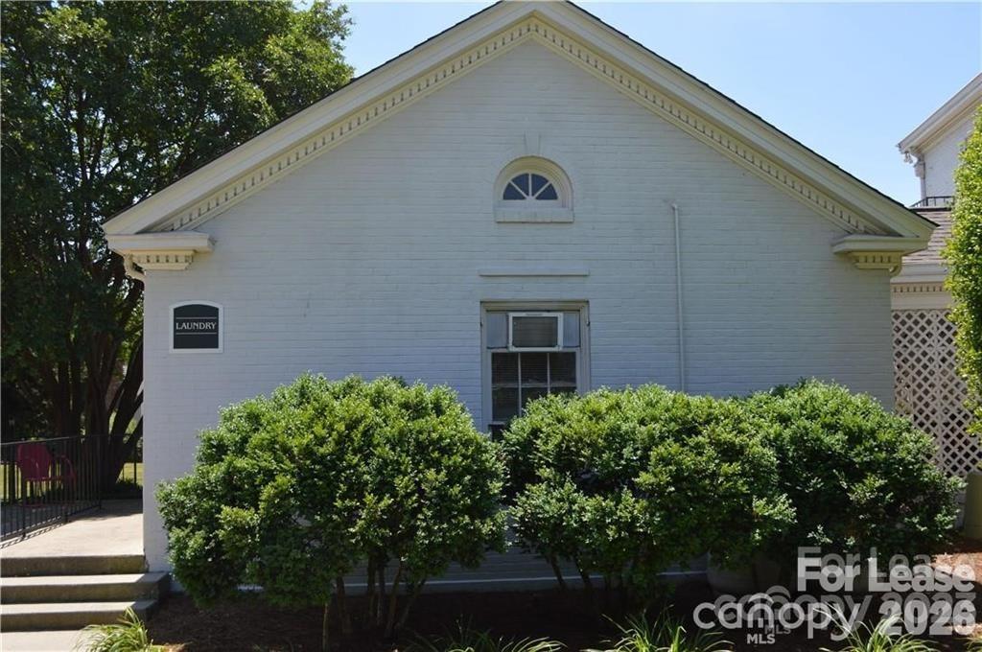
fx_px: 899
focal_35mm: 33
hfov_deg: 57.3
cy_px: 326
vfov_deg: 39.9
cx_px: 491
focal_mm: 22
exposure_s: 1/200
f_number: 7.1
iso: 100
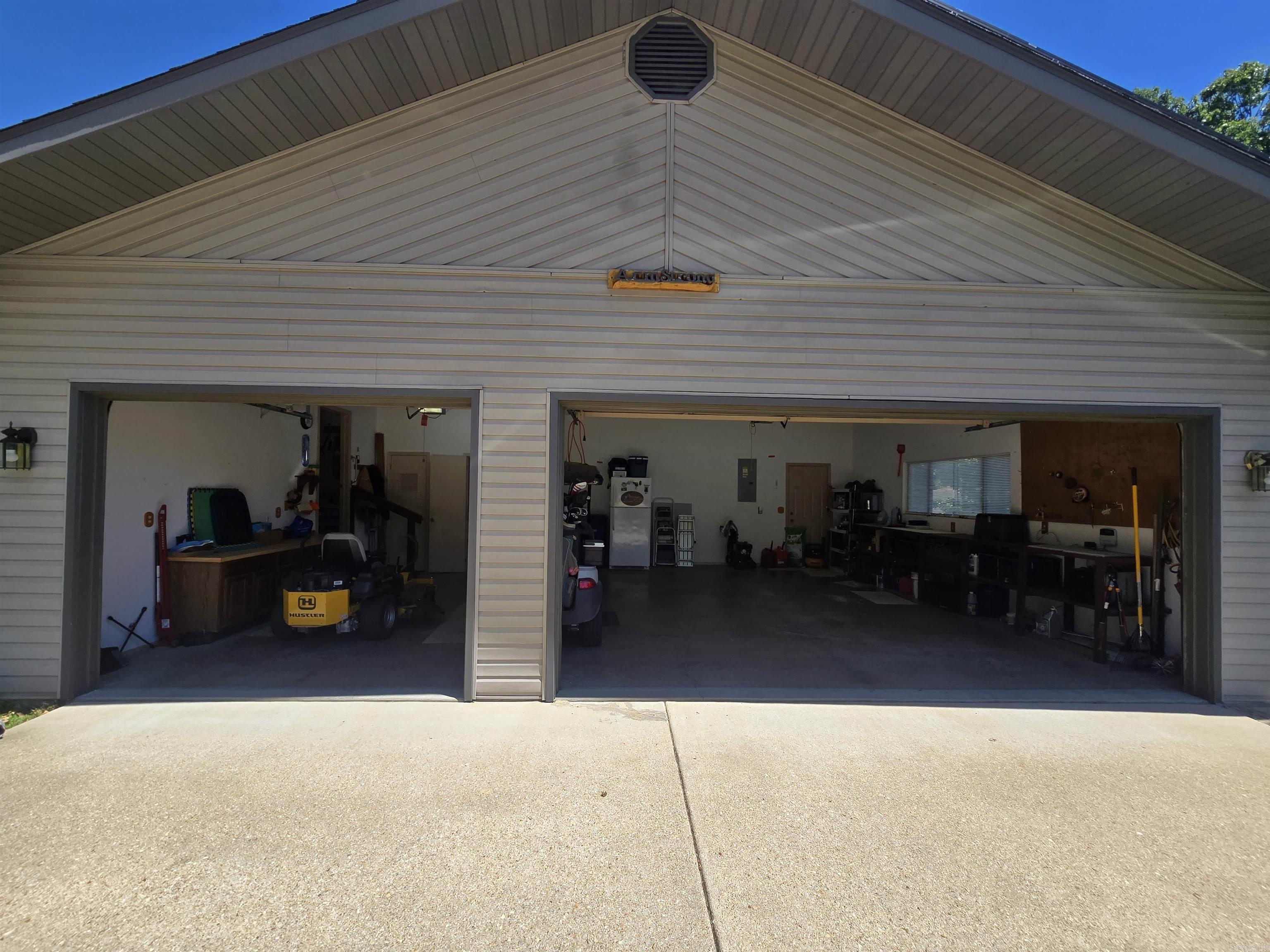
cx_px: 635
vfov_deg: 89.9
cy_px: 476
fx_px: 477
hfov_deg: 106.2
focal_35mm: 13
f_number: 2.2
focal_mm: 2.2
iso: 64
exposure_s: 1/2000
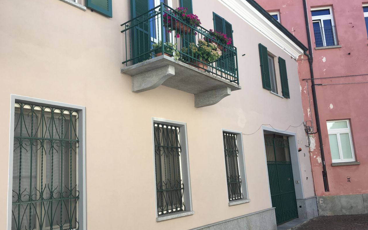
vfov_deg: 40.6
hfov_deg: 61.2
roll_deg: +3.3
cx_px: 184
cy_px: 122
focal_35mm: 31
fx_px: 311
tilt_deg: +10.0
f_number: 2.2
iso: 25
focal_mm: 4.15
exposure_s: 1/509
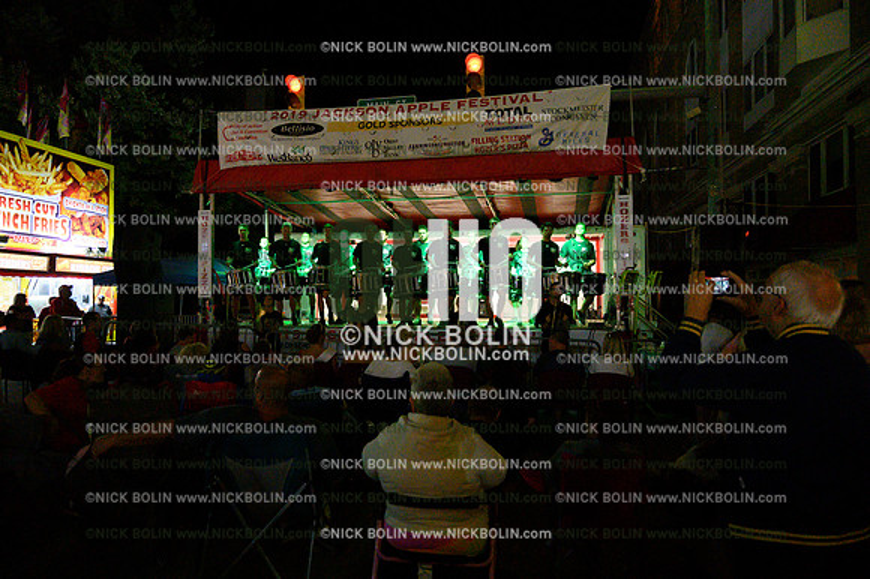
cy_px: 290
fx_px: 580
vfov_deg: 53.1
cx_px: 435
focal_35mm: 24
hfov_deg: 73.8
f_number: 4
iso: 32000
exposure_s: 1/1000
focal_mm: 24
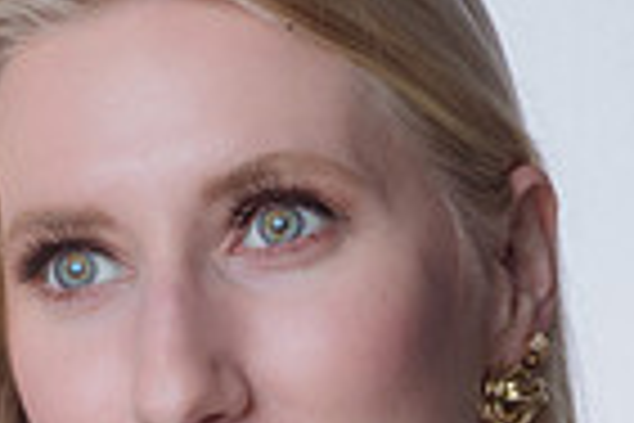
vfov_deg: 4.1
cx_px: 270
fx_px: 5899
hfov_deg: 6.2
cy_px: 756
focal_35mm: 335
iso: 400
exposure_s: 1/250
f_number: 36
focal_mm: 105
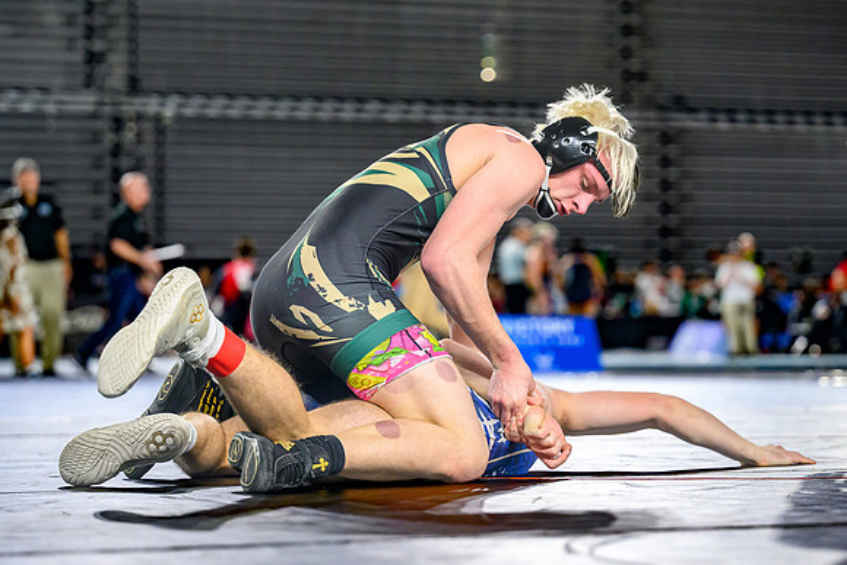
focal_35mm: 131
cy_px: 285
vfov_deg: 10.5
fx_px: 3089
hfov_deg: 15.6
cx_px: 474
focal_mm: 94
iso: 2500
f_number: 2.8
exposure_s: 1/800
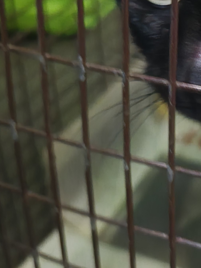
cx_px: 252
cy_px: 46
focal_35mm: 68
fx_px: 526
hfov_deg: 20.1
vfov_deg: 27.9
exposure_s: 1/40
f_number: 1.7
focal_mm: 6.3
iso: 2500
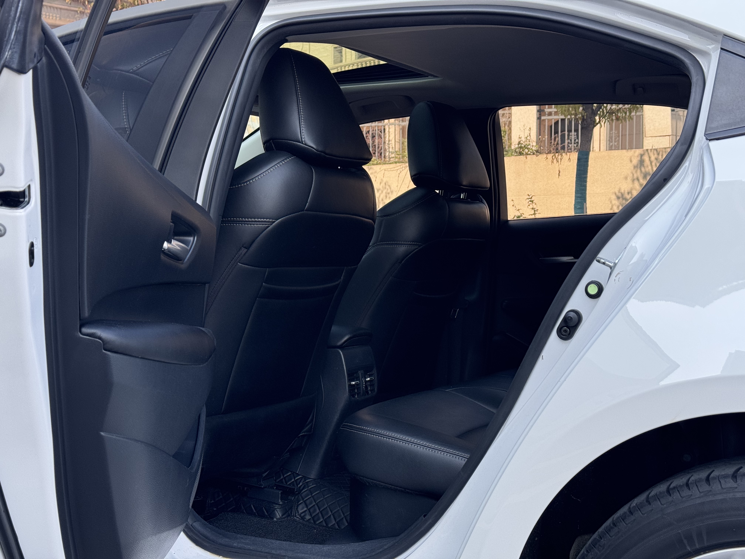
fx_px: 1033
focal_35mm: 48
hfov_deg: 39.7
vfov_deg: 30.3
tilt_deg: -2.9
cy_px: 280
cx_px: 372
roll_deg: +0.4
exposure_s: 1/792
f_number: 1.78
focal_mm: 6.76
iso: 64
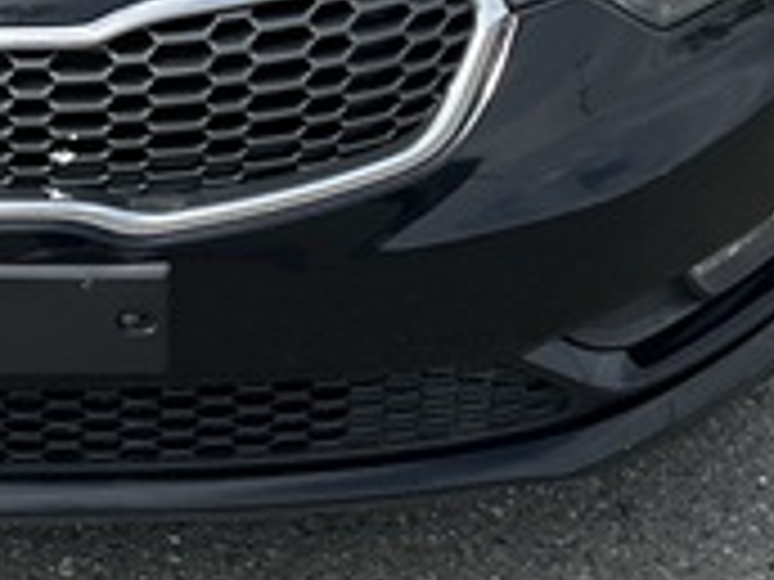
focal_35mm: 108
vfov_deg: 13.1
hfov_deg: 17.8
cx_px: 36
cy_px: -238
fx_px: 2415
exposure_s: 1/1221
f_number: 1.8
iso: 25
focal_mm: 3
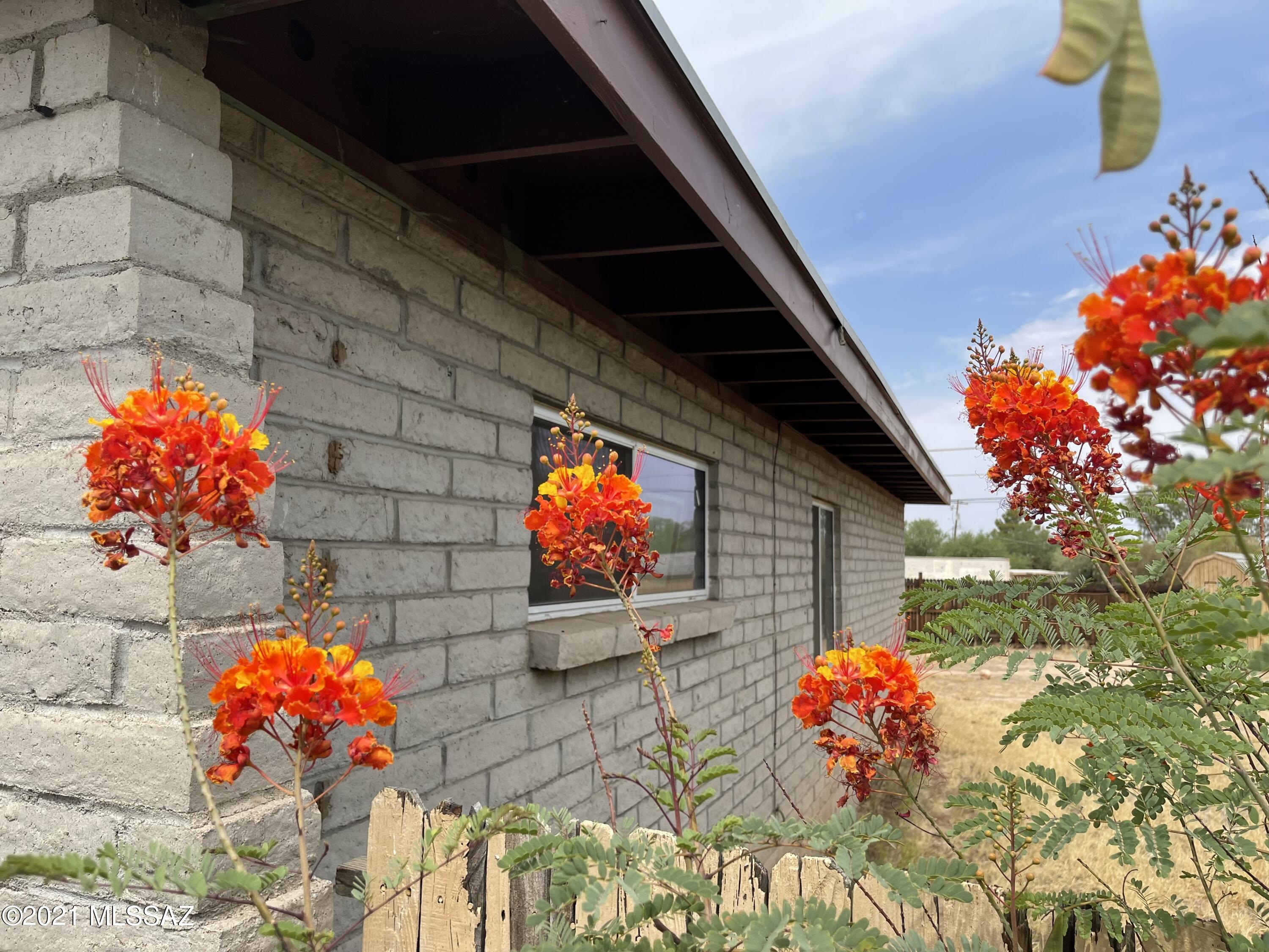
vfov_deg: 53.1
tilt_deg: +3.2
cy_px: 476
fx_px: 953
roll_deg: -1.2
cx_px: 634
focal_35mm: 26
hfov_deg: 67.3
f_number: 1.6
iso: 32
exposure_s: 1/2488
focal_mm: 5.1
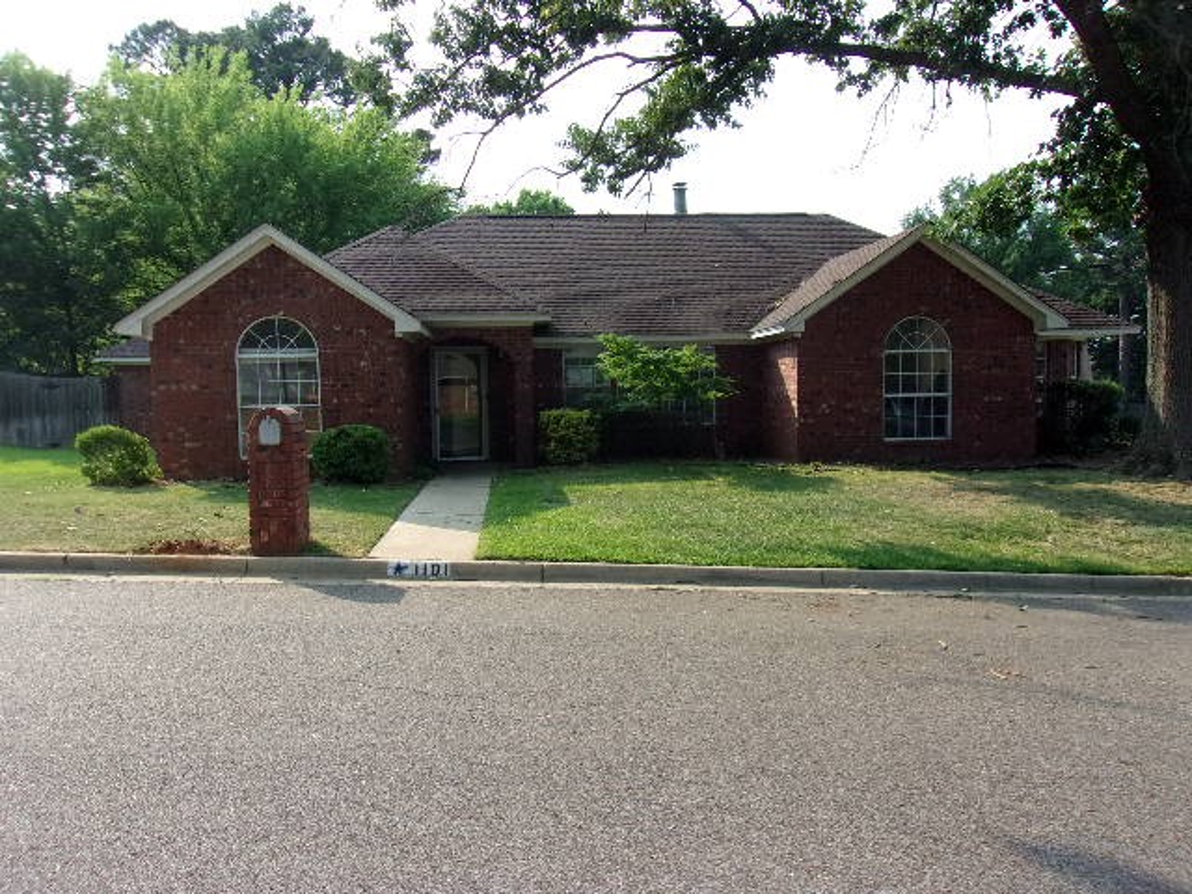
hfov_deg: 65.3
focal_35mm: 27
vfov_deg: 51.4
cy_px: 447
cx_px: 596
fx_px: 930
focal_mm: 4.9
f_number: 10.4
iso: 200
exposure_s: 1/100
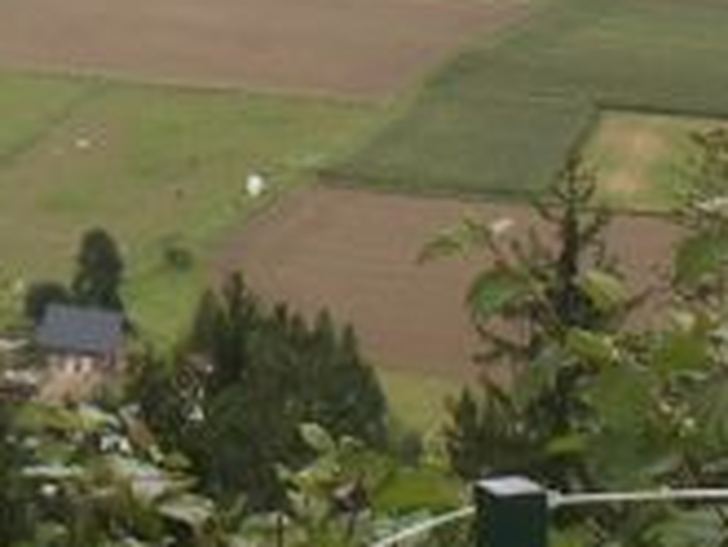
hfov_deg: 12.4
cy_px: -300
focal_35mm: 153
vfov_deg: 9.4
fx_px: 3220
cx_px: -265
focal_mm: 8.7
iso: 64
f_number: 8
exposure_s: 1/60
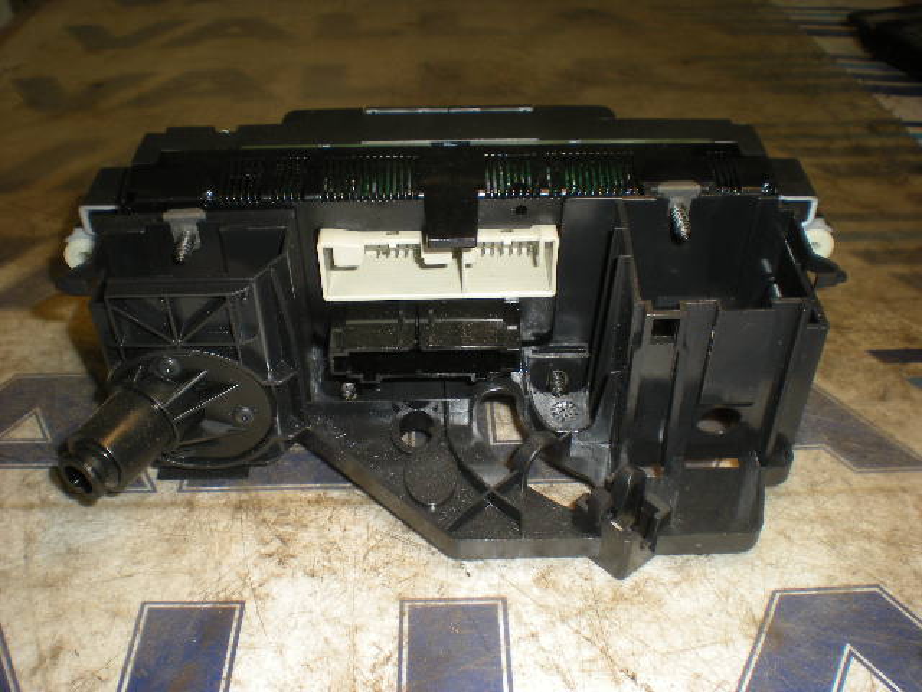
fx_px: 1012
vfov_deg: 37.7
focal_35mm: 38
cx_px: 461
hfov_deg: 49.0
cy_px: 346
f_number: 4.6
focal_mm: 6.3
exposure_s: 1/60
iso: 69
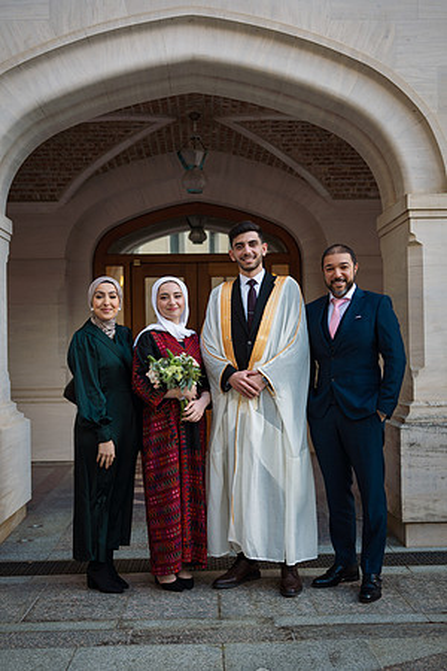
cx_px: 224
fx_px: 745
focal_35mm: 40
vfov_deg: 48.5
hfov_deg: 33.4
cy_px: 336
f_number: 3.2
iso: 200
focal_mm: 40
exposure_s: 1/500
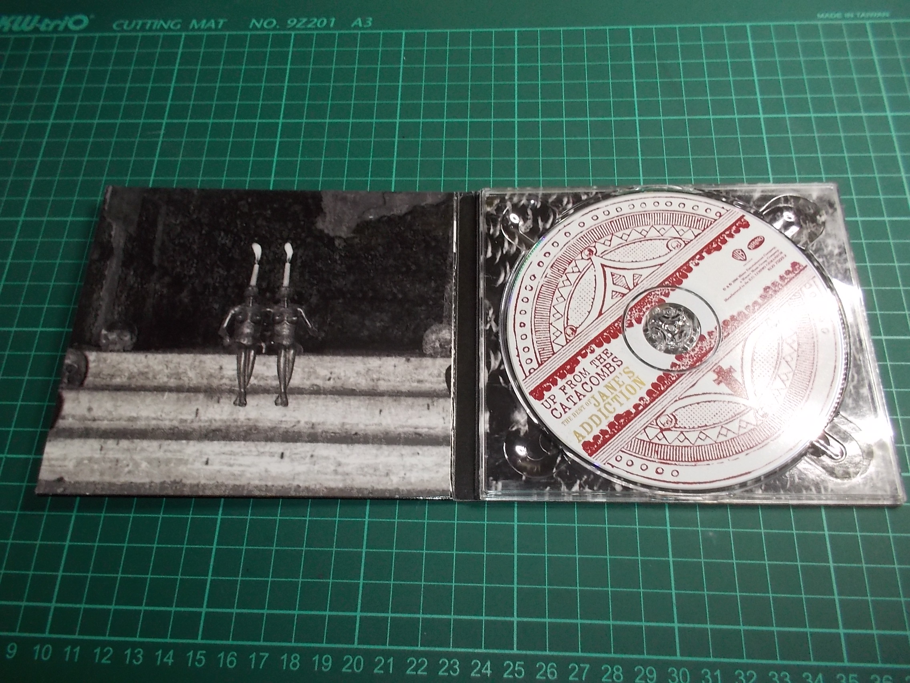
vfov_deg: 48.2
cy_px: 342
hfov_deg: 61.7
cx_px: 455
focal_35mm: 29
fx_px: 762
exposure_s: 1/30
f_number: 3.3
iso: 200
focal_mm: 4.1
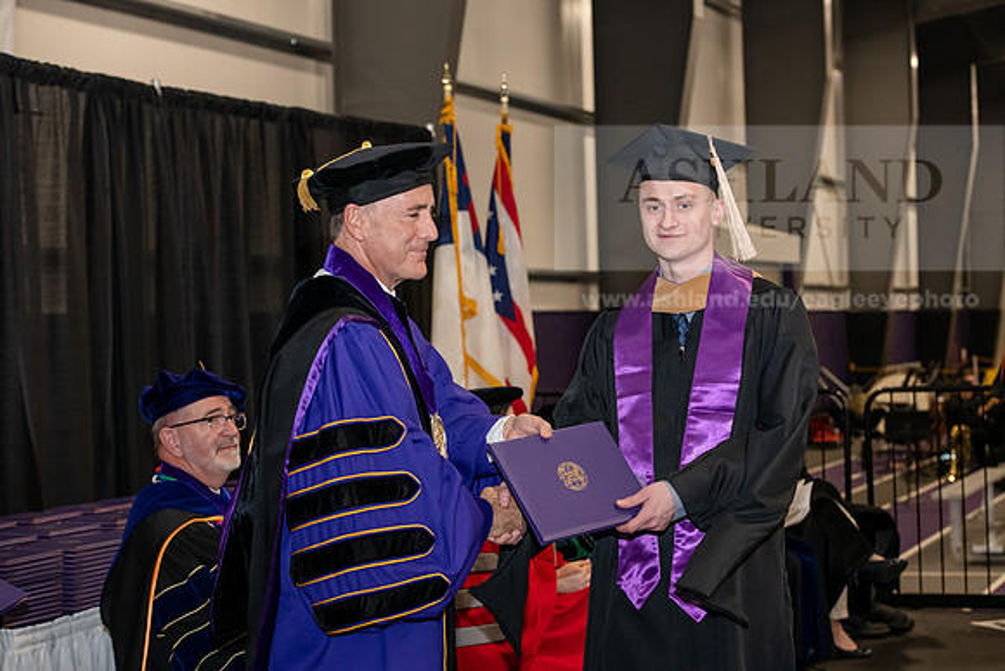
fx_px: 1955
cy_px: 336
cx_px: 502
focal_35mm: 70
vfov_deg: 19.5
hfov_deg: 28.8
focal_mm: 70
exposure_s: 1/200
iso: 2500
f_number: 5.6
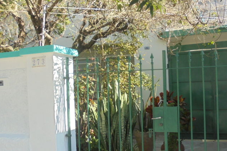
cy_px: 81
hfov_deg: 44.9
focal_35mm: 43
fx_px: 271
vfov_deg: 31.2
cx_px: 147
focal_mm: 4.6
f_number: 3.5
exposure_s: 1/250
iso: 100
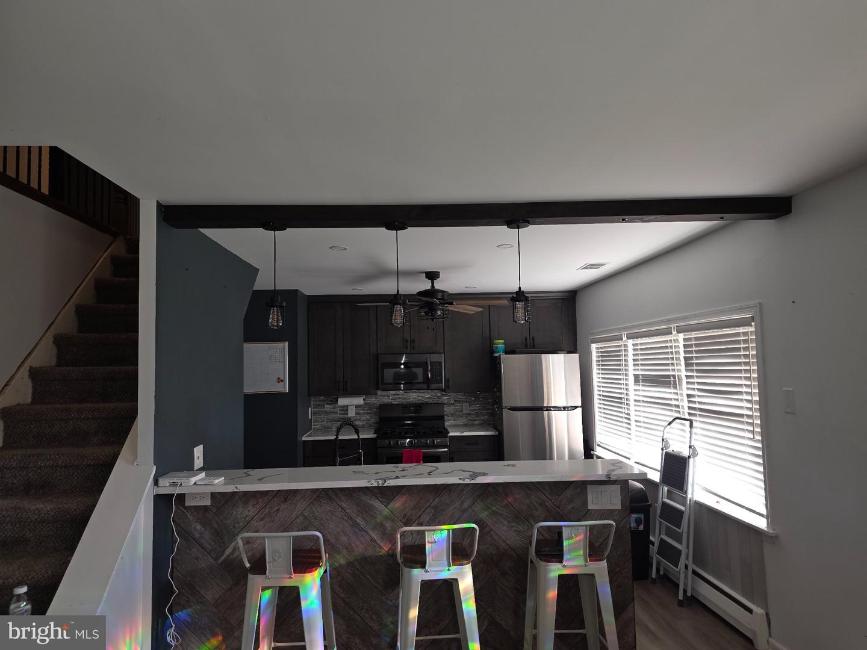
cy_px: 325
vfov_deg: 58.9
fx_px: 576
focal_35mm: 23
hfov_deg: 73.9
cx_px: 434
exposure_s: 1/60
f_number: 1.7
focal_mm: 6.25
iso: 40
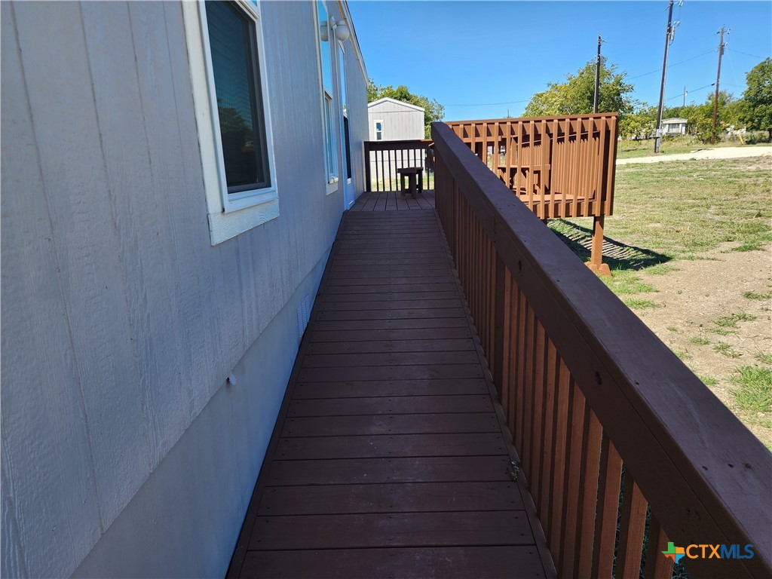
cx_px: 386
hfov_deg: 73.9
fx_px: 513
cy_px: 290
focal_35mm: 23
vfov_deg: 58.9
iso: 12
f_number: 1.8
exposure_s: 1/328
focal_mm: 6.4
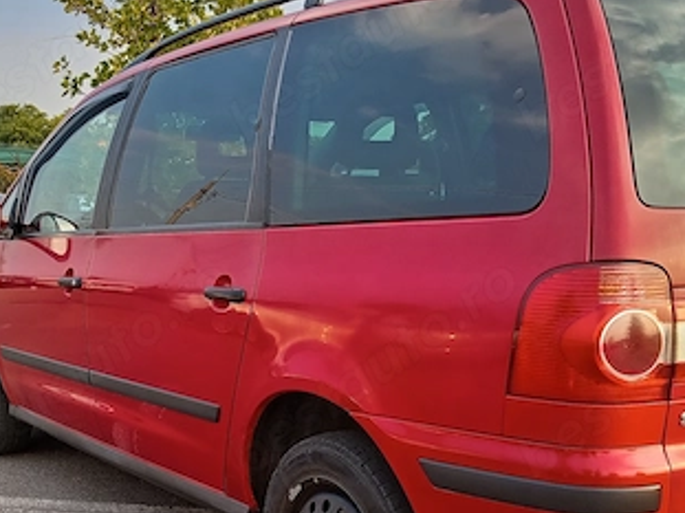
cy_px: 397
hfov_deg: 36.6
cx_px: 257
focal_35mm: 52
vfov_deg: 27.5
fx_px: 1029
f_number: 1.8
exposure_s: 1/100
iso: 145
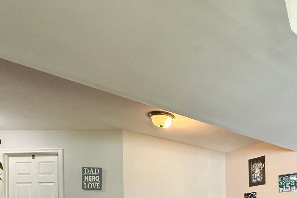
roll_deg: +0.8
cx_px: 248
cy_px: 220
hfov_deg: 53.8
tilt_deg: +0.2
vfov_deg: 35.1
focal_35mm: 32
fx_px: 264
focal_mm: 2.22
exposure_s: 1/60
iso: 320
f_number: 2.2
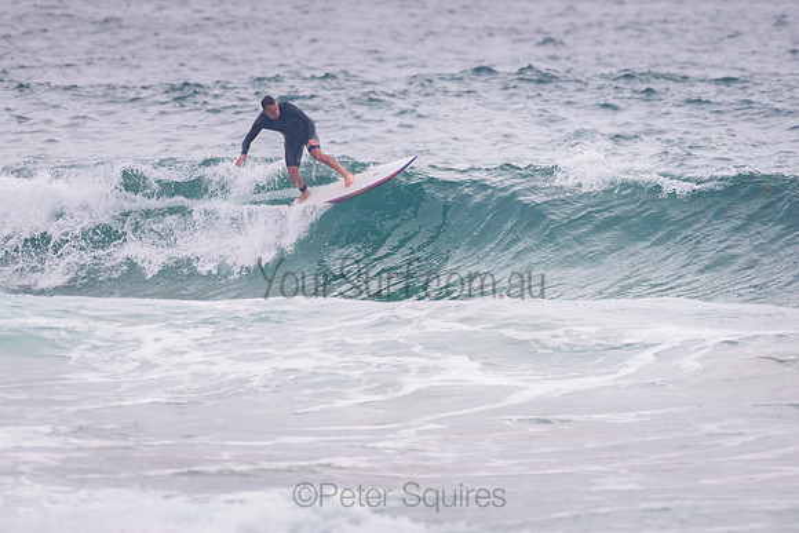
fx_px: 13606
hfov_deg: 3.4
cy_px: 214
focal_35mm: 613
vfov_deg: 2.2
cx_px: 309
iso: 900
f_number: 5.6
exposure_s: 1/2000
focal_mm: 500
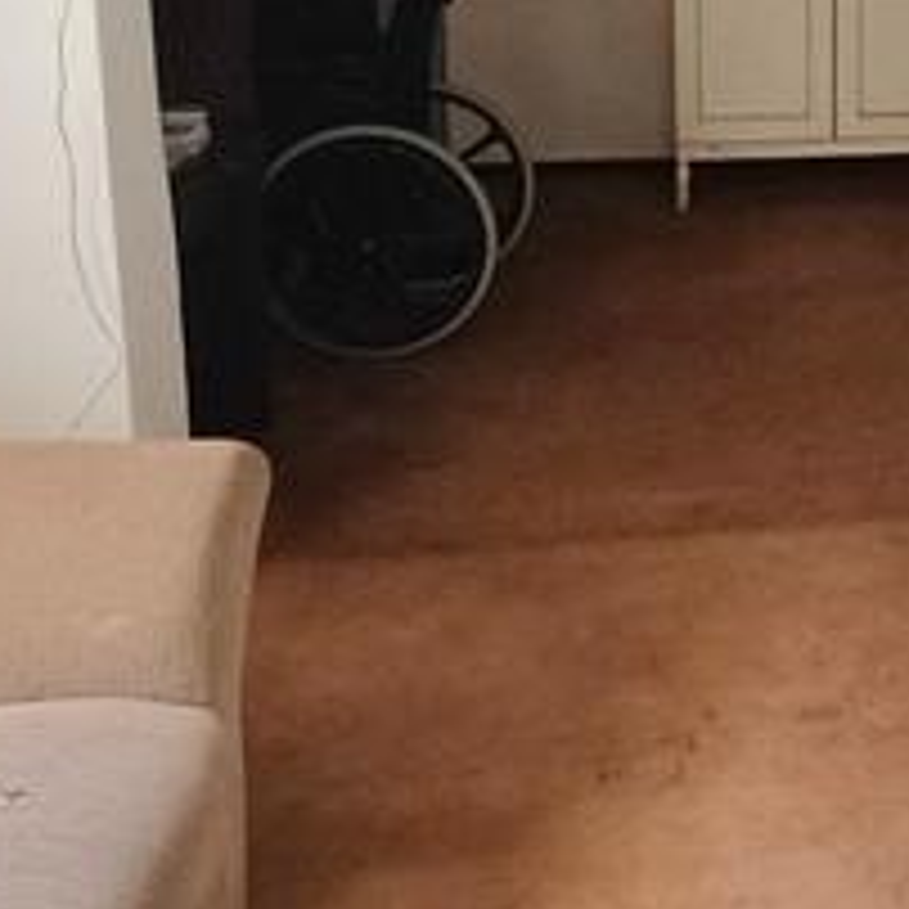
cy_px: 36
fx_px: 1664
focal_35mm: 56
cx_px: 1089
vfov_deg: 28.9
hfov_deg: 27.0
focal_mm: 1.64
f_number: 2.2
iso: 160
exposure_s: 1/50.3
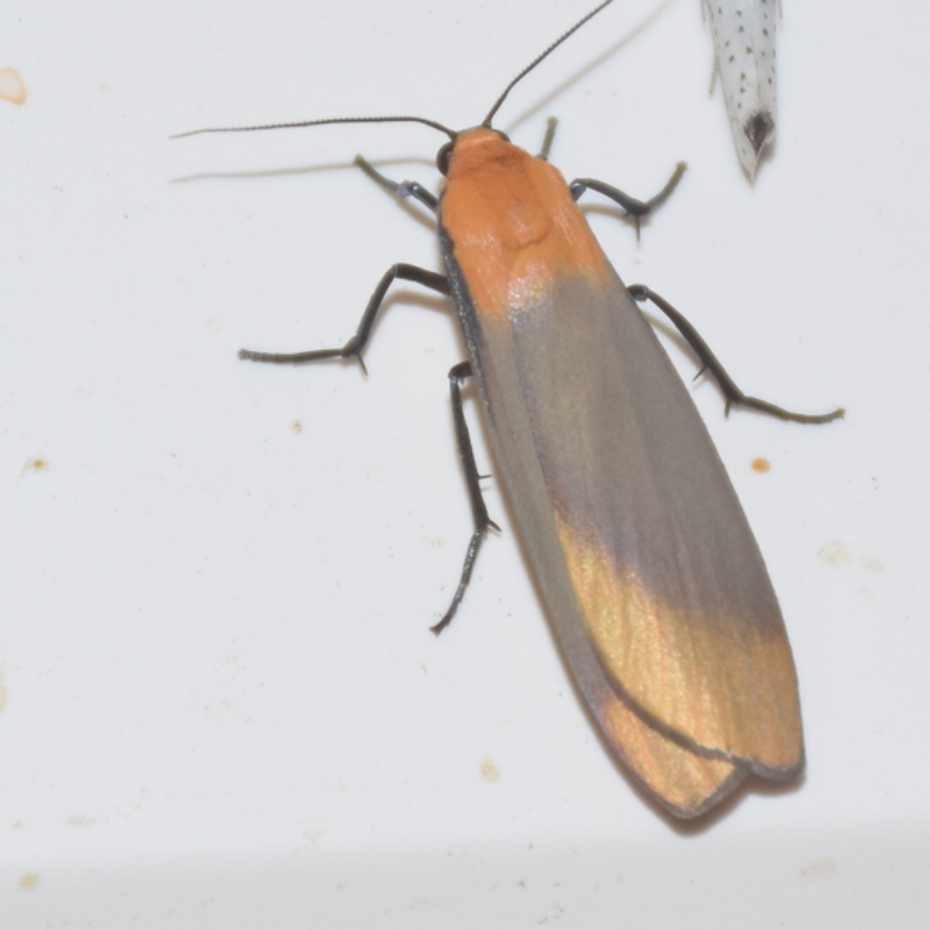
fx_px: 8541
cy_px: 484
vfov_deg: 6.2
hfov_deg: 6.2
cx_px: 527
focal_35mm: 281
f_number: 7.1
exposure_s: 1/60
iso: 320
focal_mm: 130
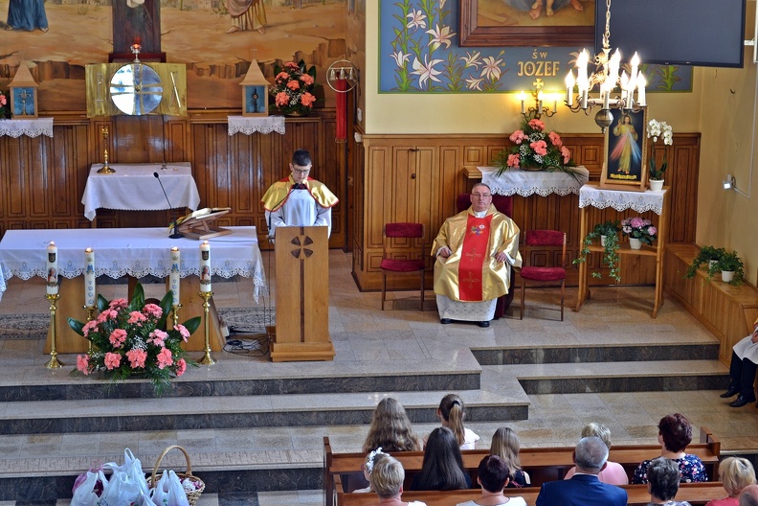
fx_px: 1737
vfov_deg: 16.6
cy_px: 253
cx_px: 379
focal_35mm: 82
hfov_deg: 24.6
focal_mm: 55
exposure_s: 1/13
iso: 400
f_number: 5.6
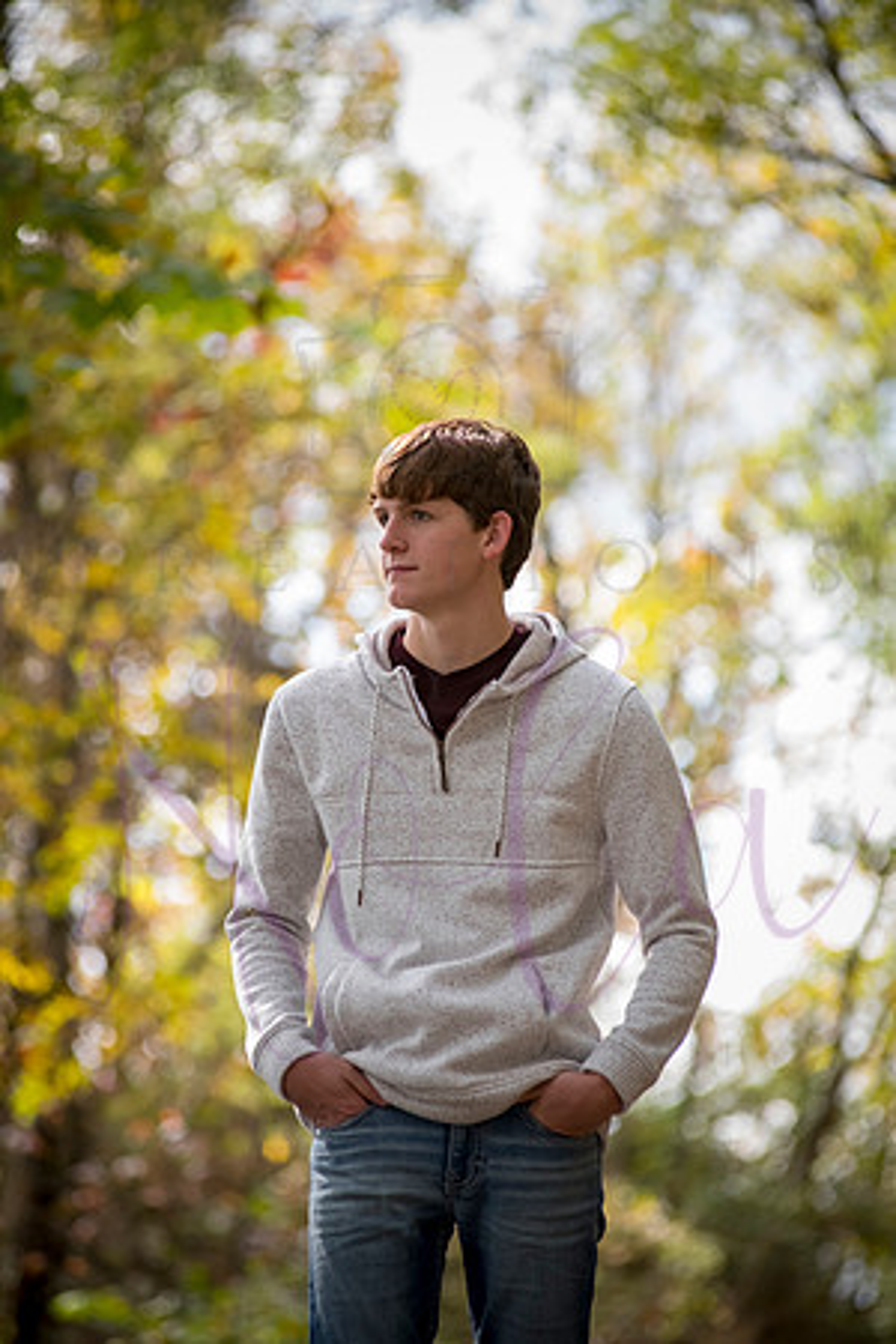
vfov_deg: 11.1
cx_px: 448
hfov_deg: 7.4
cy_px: 672
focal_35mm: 185
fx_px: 6906
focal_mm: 185
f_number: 4.5
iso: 800
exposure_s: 1/640
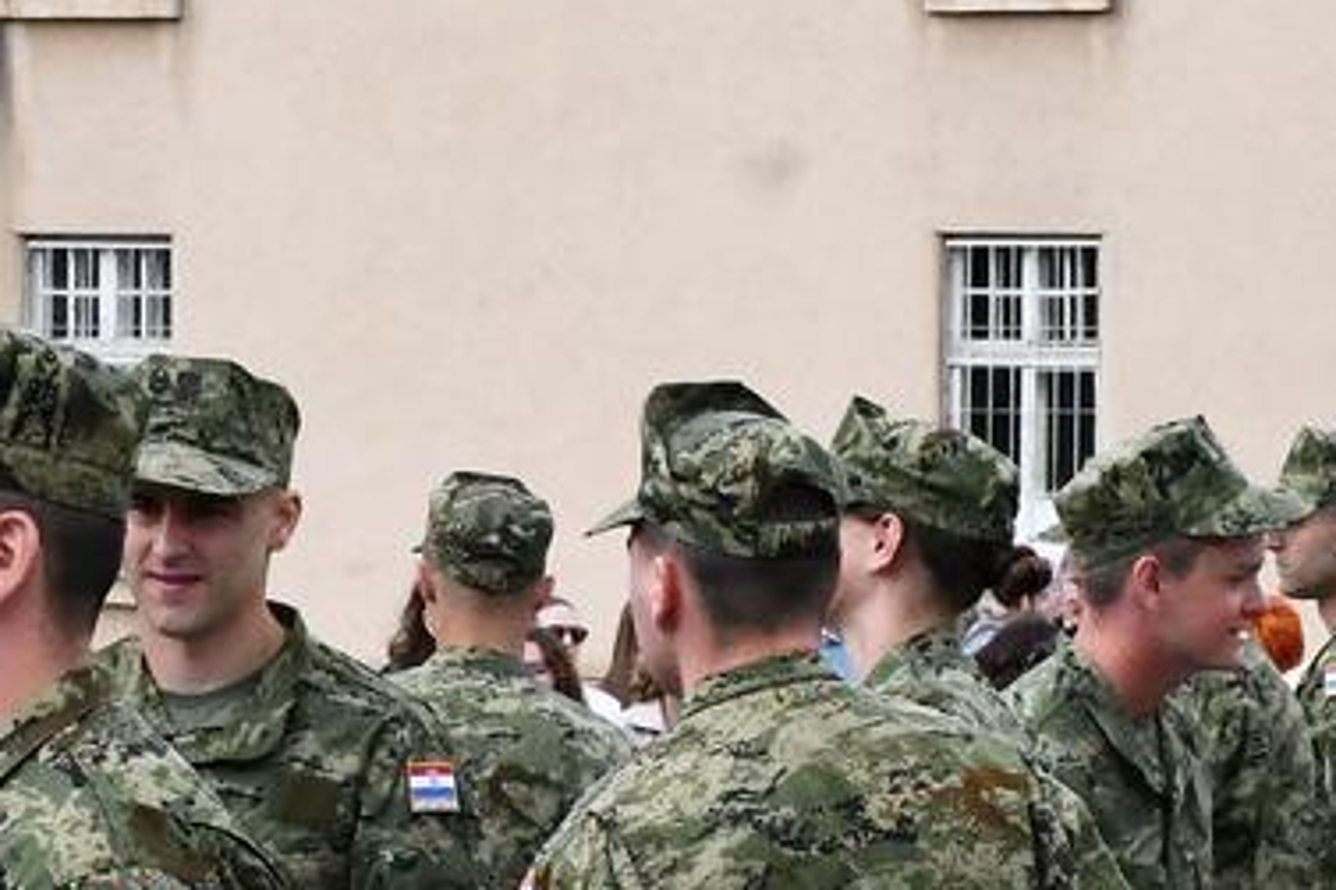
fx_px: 12278
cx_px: 960
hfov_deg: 6.2
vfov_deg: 4.1
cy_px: 1399
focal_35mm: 331
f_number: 18
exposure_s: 1/1250
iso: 3200
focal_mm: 52
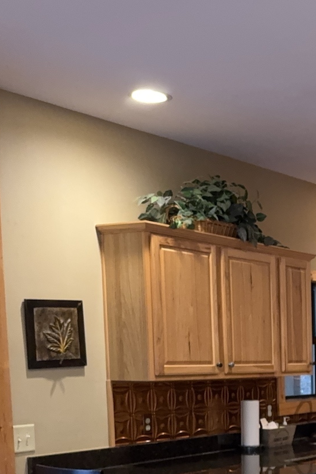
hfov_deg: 20.1
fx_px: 816
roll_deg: -0.2
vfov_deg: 30.8
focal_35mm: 62
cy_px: 432
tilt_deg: -5.6
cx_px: 407
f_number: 1.78
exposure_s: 1/100
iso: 1600
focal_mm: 6.76
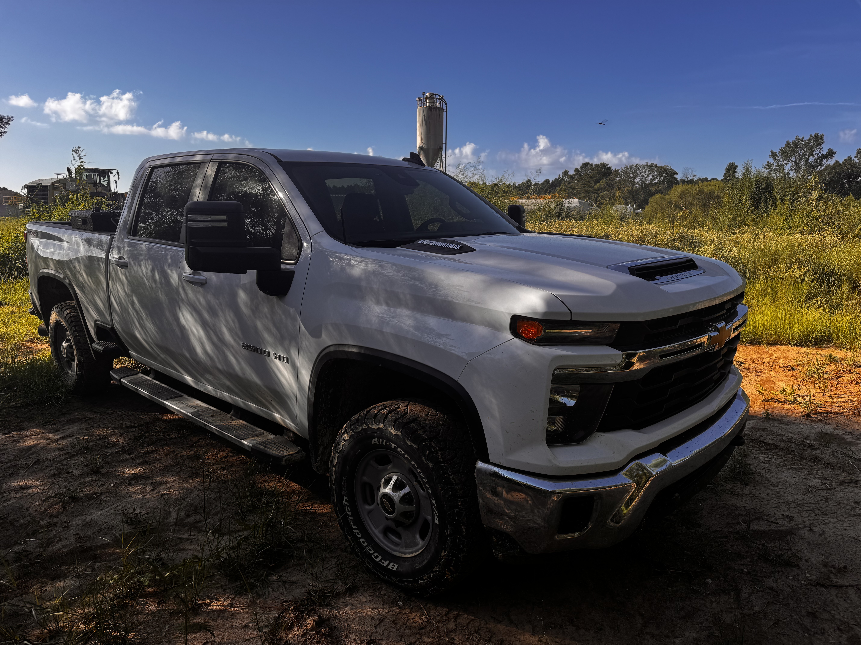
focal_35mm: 24
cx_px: 430
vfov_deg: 56.8
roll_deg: +0.6
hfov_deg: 71.6
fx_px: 597
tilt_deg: -9.9
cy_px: 322
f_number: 1.78
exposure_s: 1/2710
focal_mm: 6.76
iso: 80
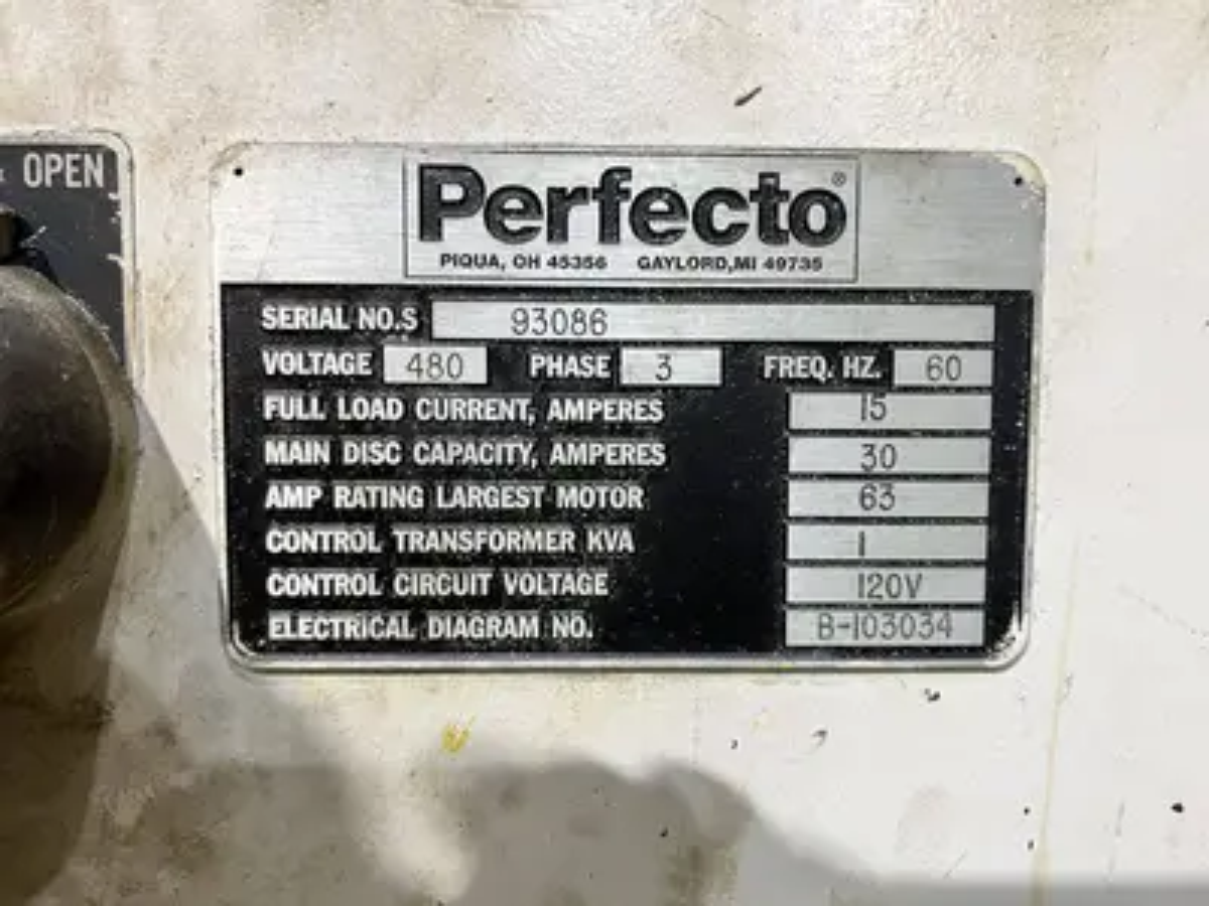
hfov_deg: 67.3
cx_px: 604
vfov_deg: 53.1
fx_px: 908
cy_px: 453
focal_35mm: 26
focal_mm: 5.7
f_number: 1.5
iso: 320
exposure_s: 1/60
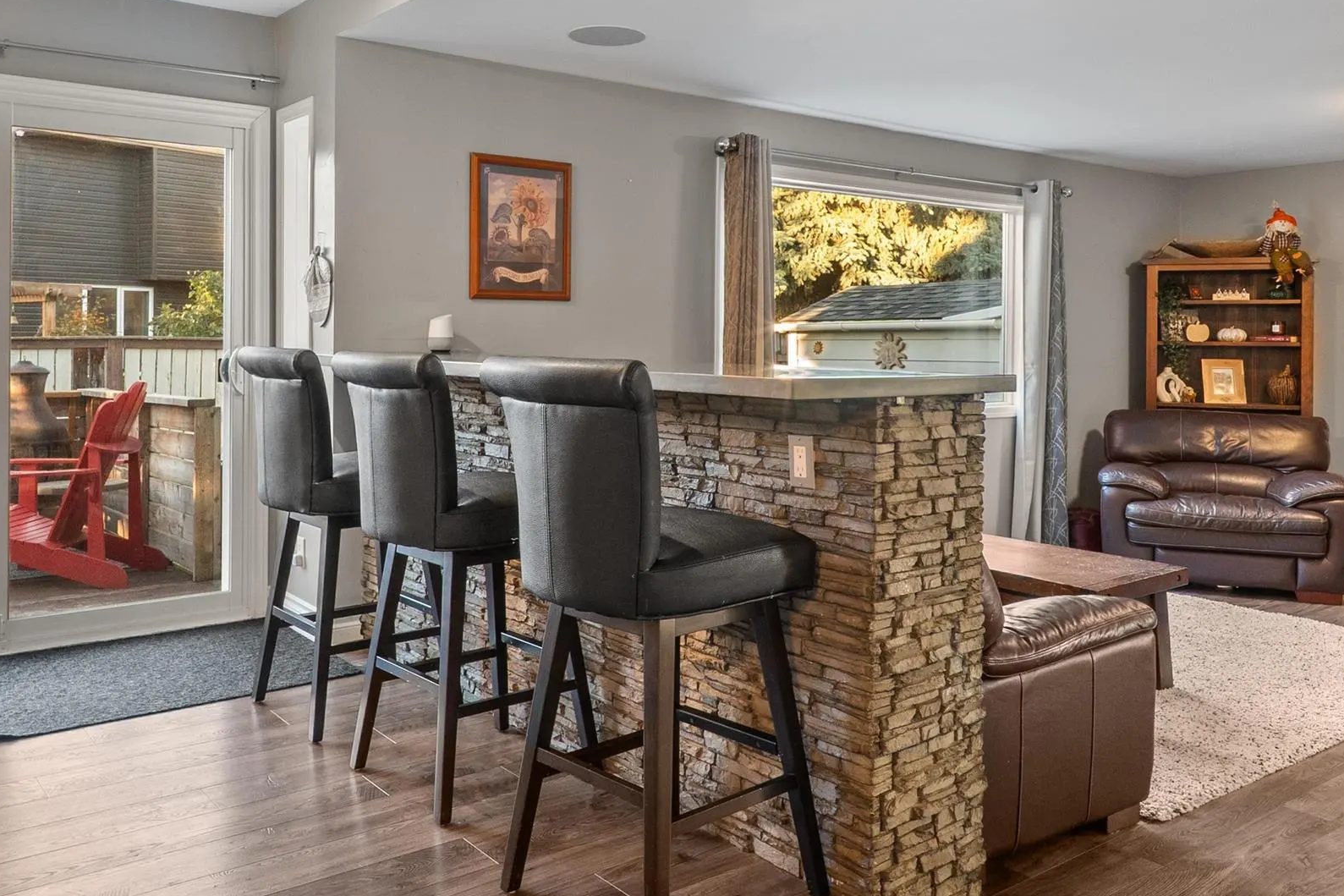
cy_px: 334
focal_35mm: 29
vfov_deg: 44.6
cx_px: 693
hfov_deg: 63.7
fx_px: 1082
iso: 400
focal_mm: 10
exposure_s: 1/2.5
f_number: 9
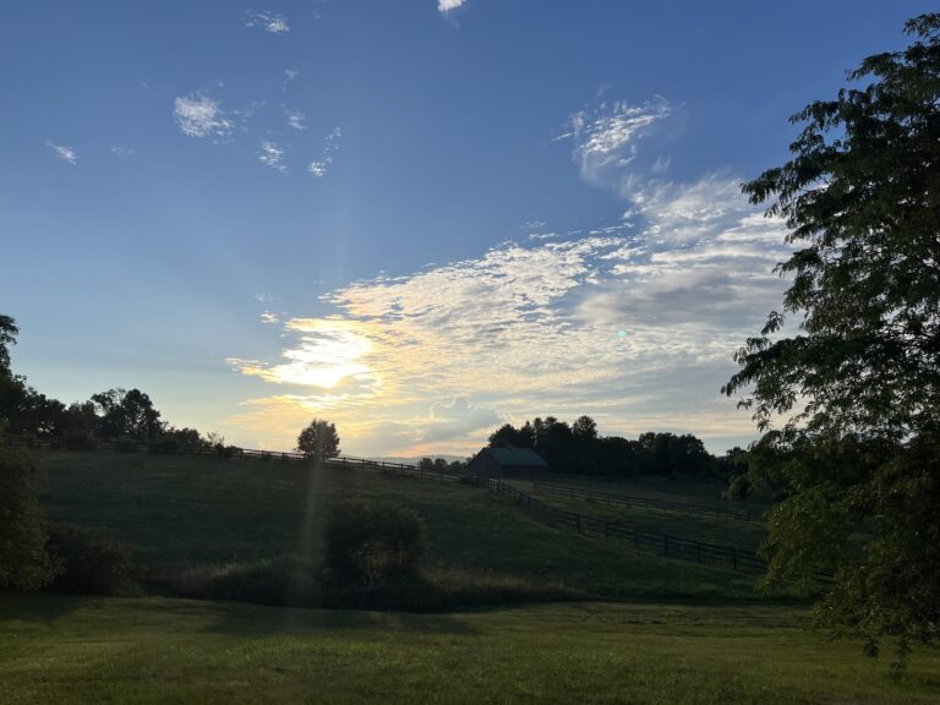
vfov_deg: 53.1
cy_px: 352
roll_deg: +0.1
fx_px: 706
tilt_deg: +8.7
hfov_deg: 67.3
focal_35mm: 26
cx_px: 470
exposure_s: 1/5848
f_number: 1.6
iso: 50
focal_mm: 5.1
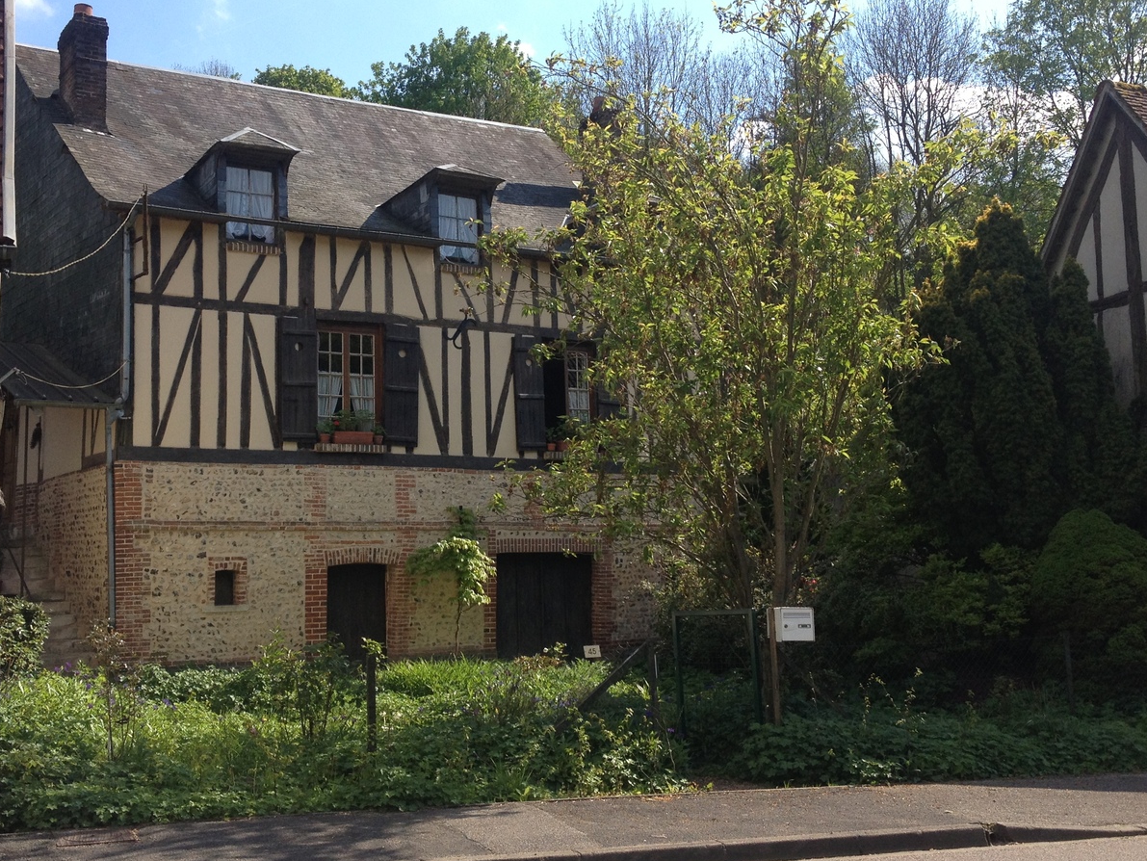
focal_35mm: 47
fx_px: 1558
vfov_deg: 30.9
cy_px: 403
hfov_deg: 40.3
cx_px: 462
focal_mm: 4.28
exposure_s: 1/1151
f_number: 2.4
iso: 50
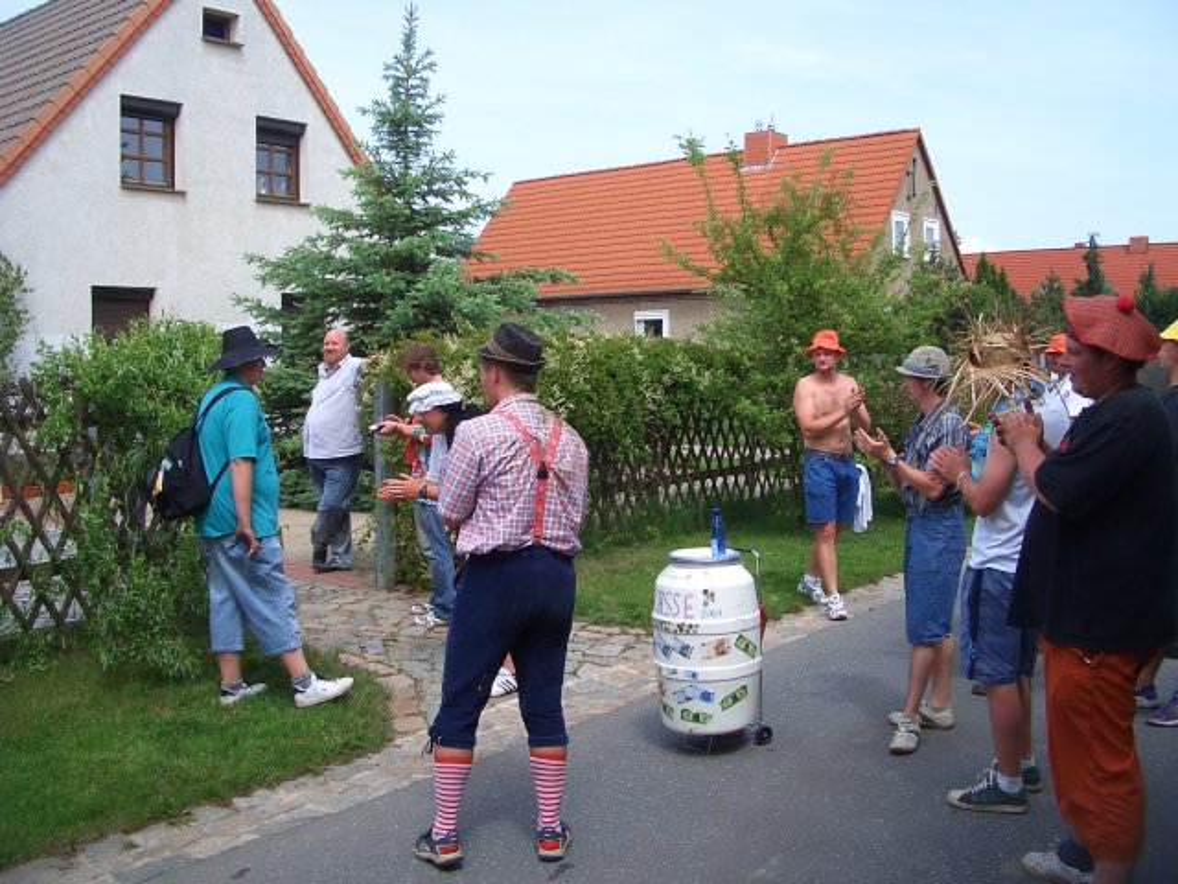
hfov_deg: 52.6
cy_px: 442
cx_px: 589
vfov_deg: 40.7
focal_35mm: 35
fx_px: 1191
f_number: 4.3
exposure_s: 1/320
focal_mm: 5.8
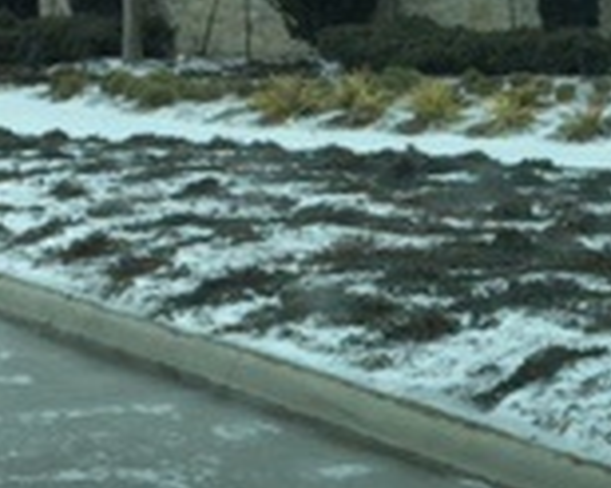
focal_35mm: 118
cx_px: 563
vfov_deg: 13.1
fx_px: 2132
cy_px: 218
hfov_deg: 16.1
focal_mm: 4.15
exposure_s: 1/746
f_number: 2.2
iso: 32
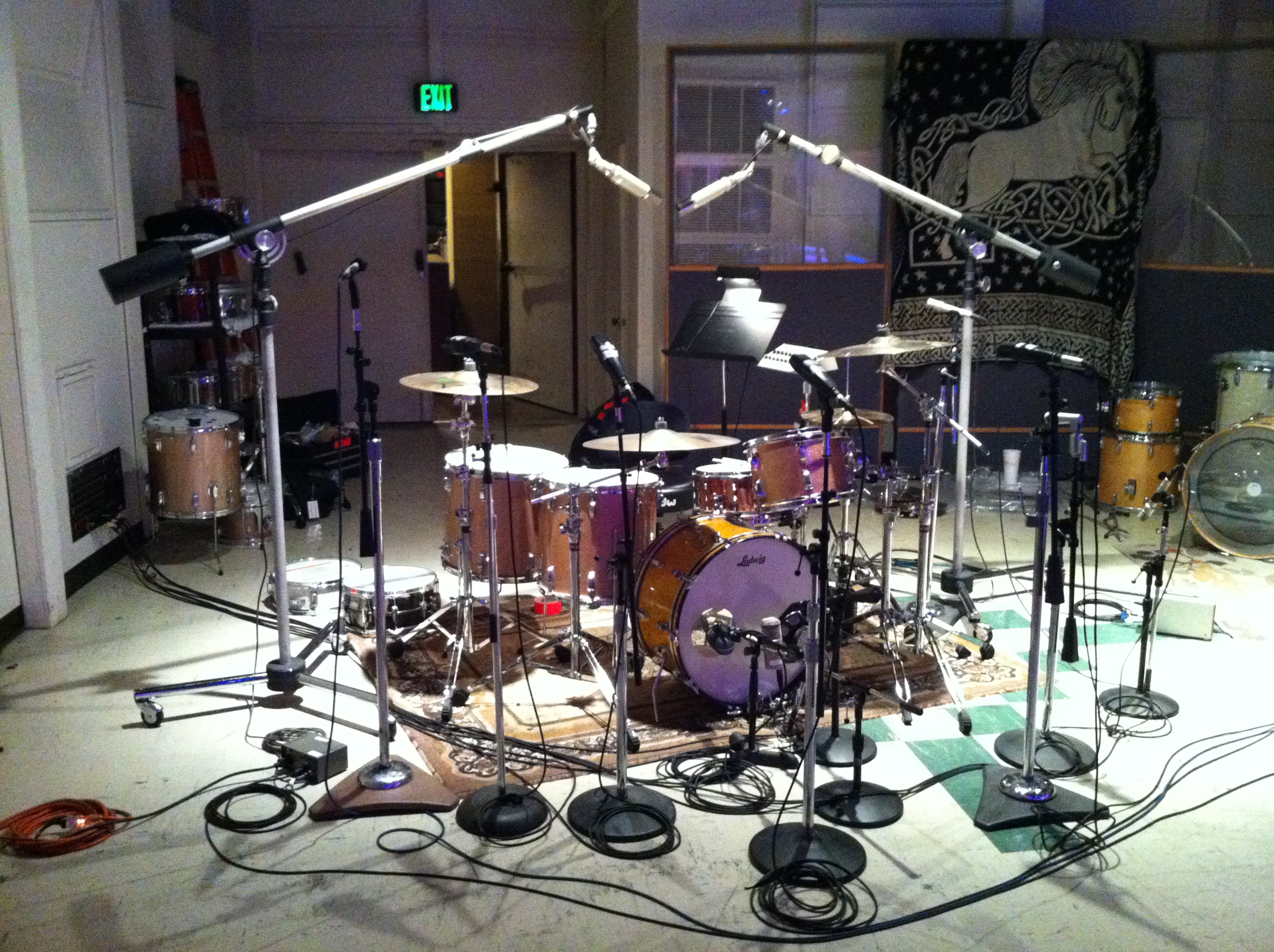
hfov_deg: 52.7
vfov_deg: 40.6
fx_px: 1286
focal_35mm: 35
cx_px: 637
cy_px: 476
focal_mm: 3.85
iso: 800
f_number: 2.8
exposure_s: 1/15
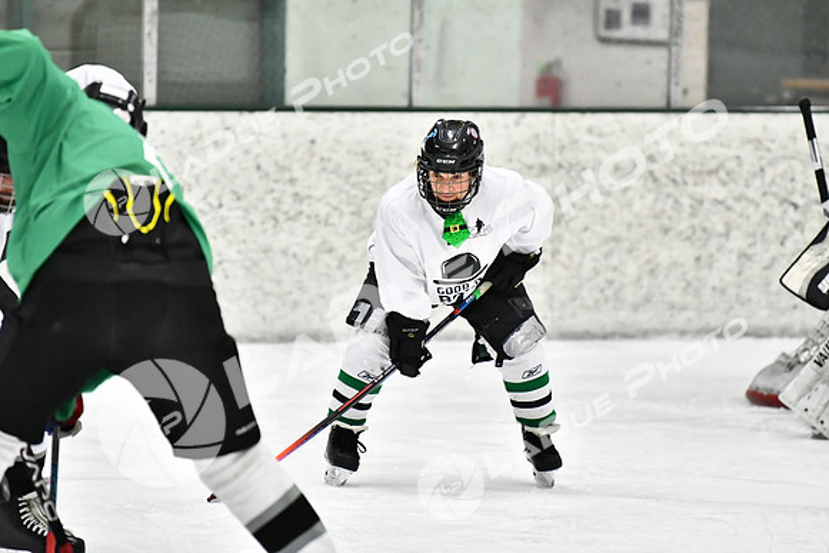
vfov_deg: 4.6
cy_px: 276
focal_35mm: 300
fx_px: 6910
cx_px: 414
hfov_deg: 6.9
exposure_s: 1/1250
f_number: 2.8
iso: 5000
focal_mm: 200
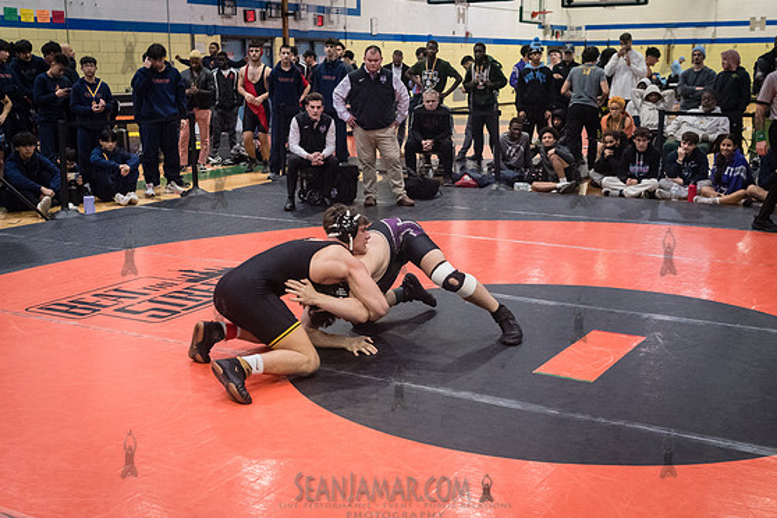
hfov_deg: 44.5
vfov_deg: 30.5
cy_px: 277
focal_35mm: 44
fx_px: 950
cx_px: 395
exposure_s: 1/320
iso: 8000
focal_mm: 35
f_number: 4
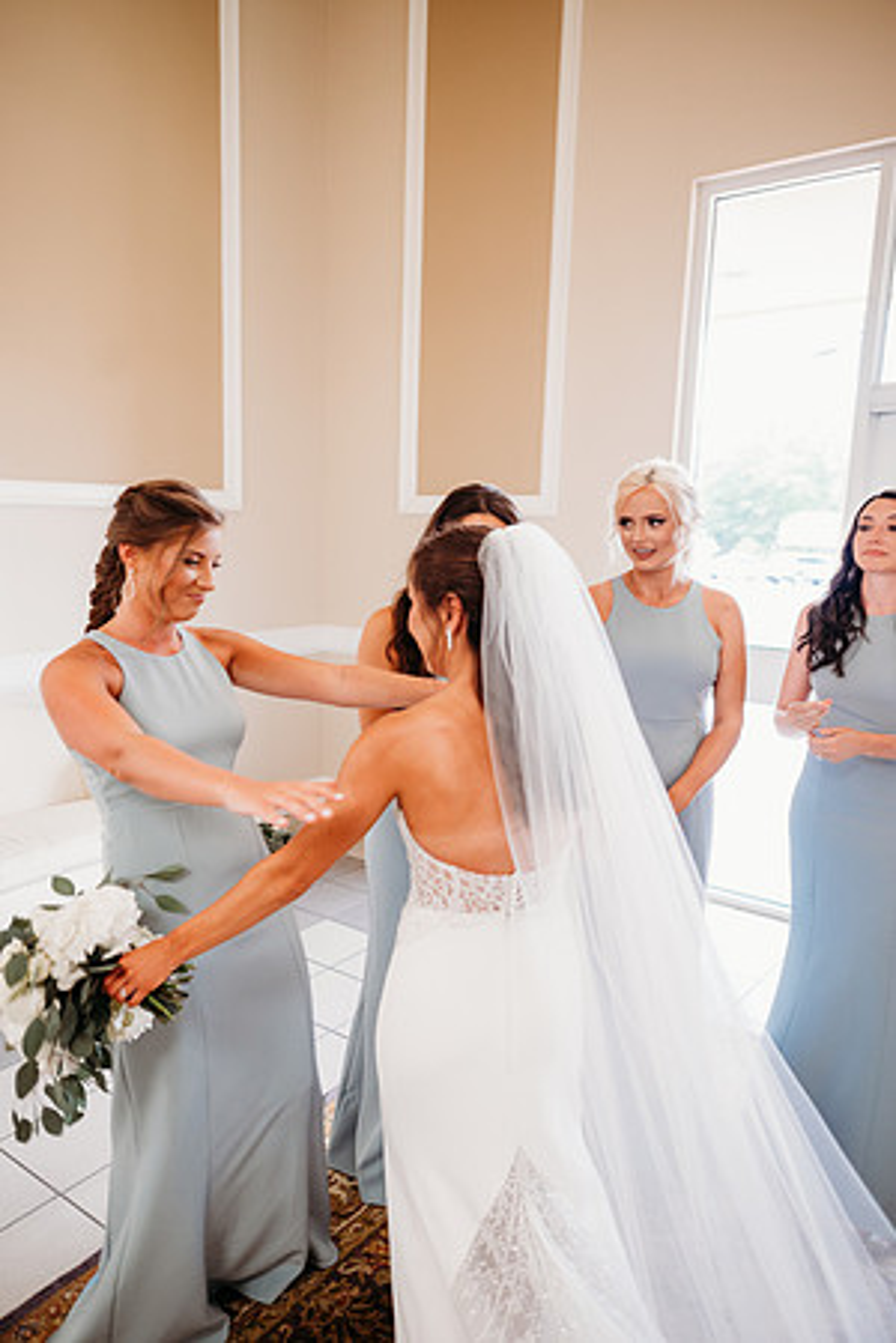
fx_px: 896
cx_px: 448
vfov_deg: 73.7
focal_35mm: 24
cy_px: 672
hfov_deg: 53.1
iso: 640
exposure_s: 1/160
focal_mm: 24
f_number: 2.5
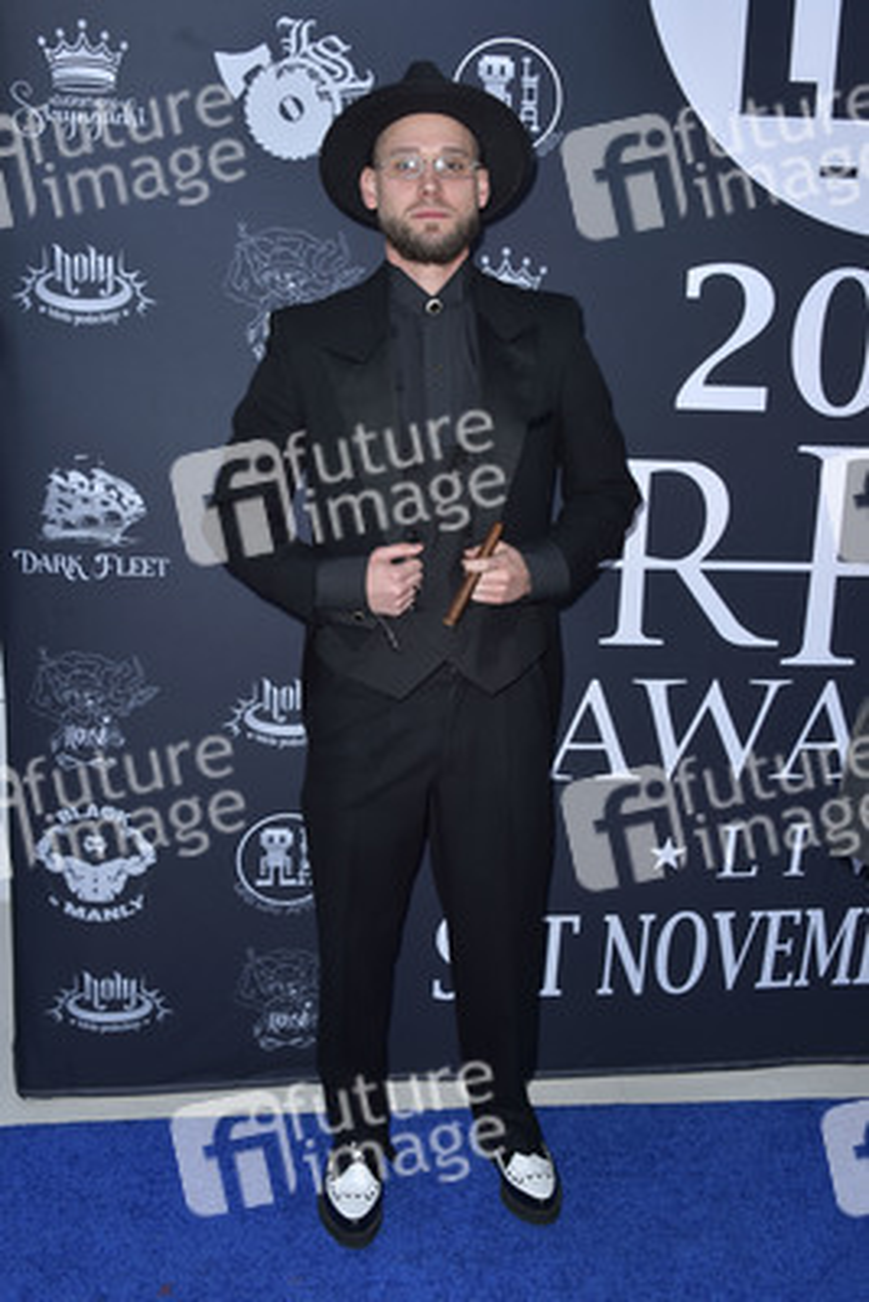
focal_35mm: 36
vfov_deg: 53.1
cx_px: 434
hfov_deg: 36.9
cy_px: 651
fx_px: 1302
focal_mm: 36
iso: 400
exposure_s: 1/250
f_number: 6.3
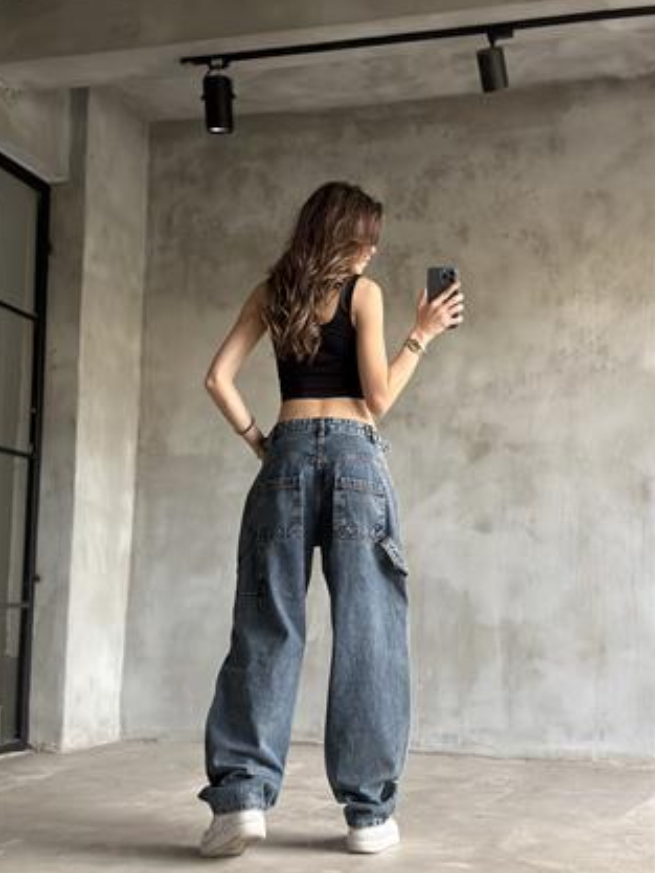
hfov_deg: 29.7
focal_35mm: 49
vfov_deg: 38.9
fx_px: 1236
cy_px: 433
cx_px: 324
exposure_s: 1/60
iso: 320
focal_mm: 6.86
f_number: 1.78
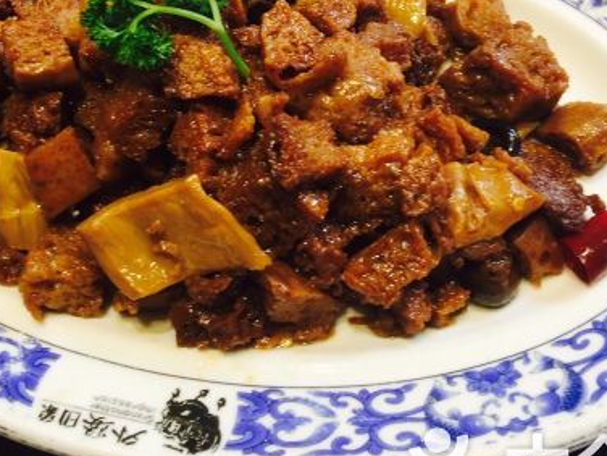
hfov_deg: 35.4
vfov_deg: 26.7
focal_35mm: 54
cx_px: 249
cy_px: 125
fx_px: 947
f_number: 2.2
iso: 40
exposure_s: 1/50
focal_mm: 4.15
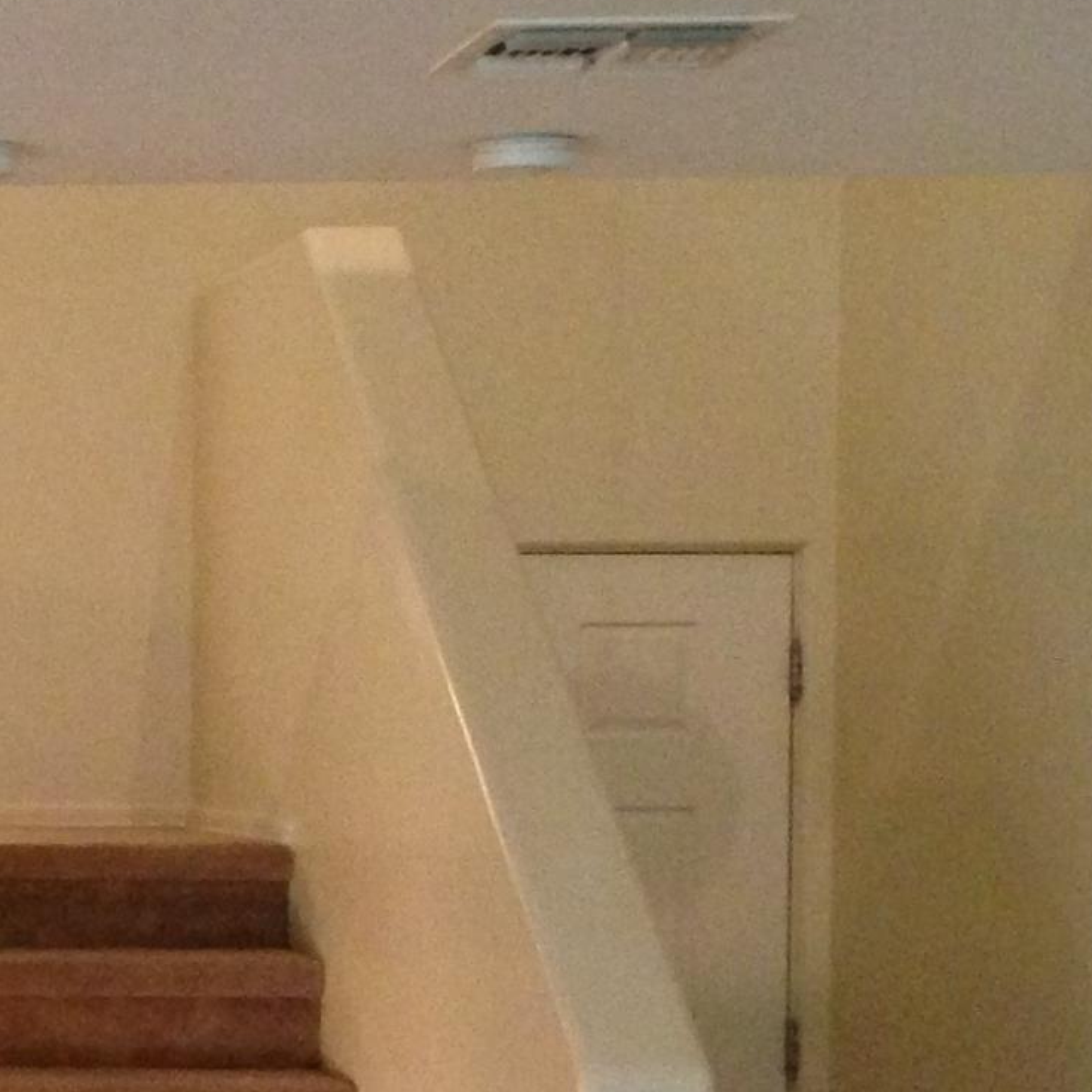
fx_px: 4247
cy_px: 793
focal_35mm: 119
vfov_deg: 14.6
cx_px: -746
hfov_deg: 13.4
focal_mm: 4.13
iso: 320
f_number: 2.4
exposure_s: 1/20
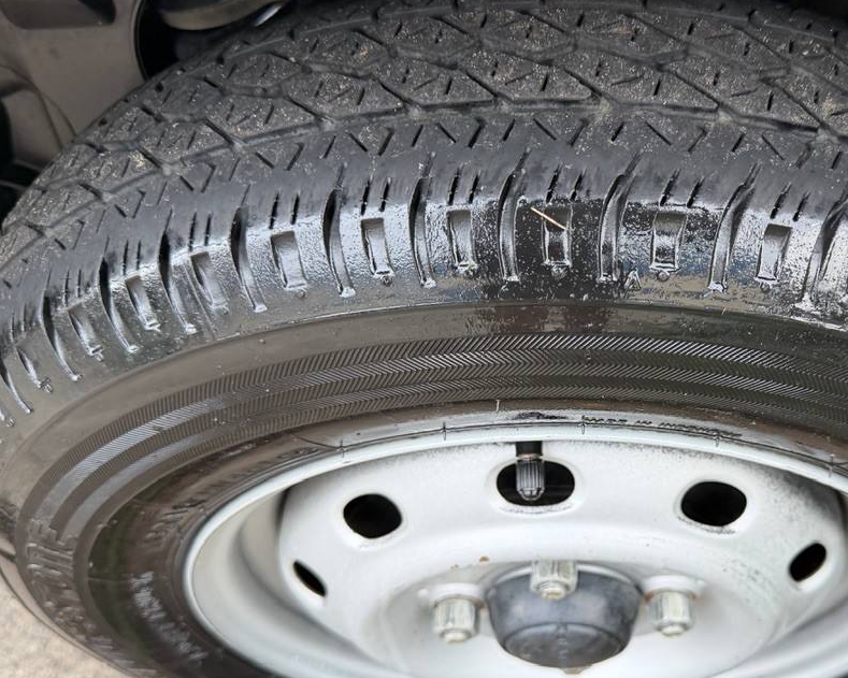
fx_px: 954
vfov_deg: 39.1
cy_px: 384
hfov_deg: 47.0
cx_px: 584
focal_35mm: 38
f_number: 1.78
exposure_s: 1/67
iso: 200
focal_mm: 6.76
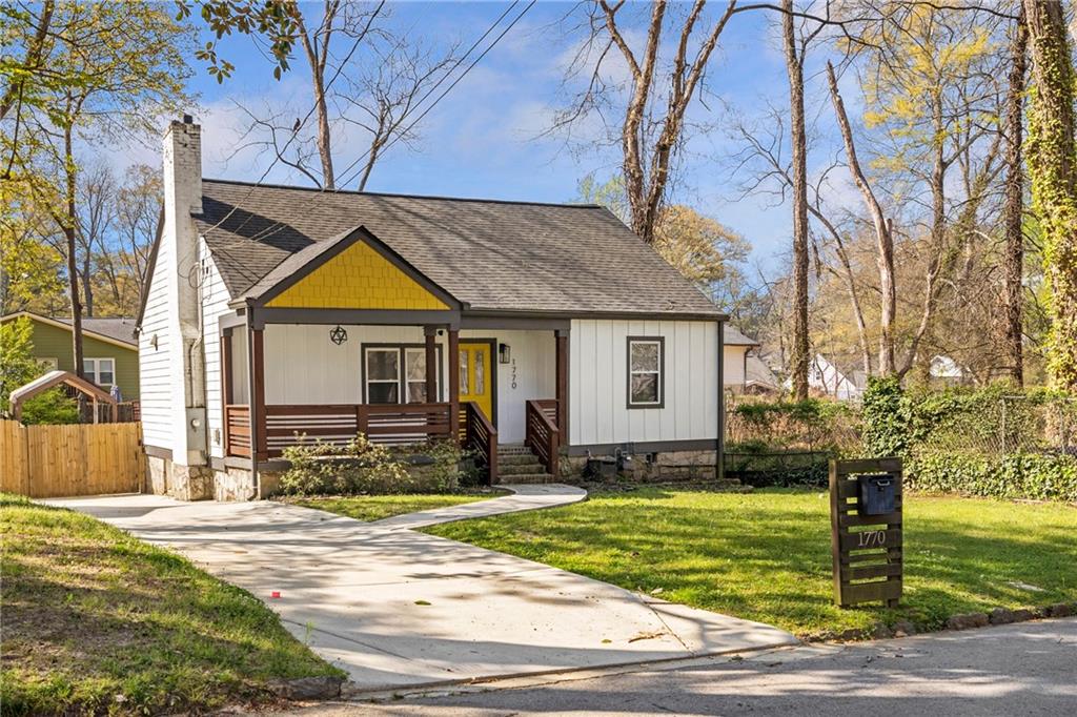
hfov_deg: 54.4
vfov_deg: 37.8
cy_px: 358
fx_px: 1047
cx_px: 538
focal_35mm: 35
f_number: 8
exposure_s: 1/1000
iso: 640
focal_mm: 35
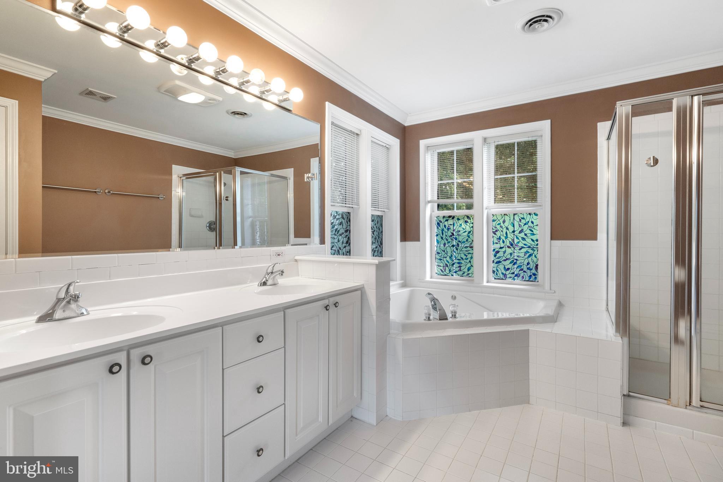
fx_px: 321
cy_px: 241
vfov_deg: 73.8
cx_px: 362
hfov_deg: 96.7
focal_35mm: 16
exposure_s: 1/1600
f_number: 8
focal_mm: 16
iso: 1250
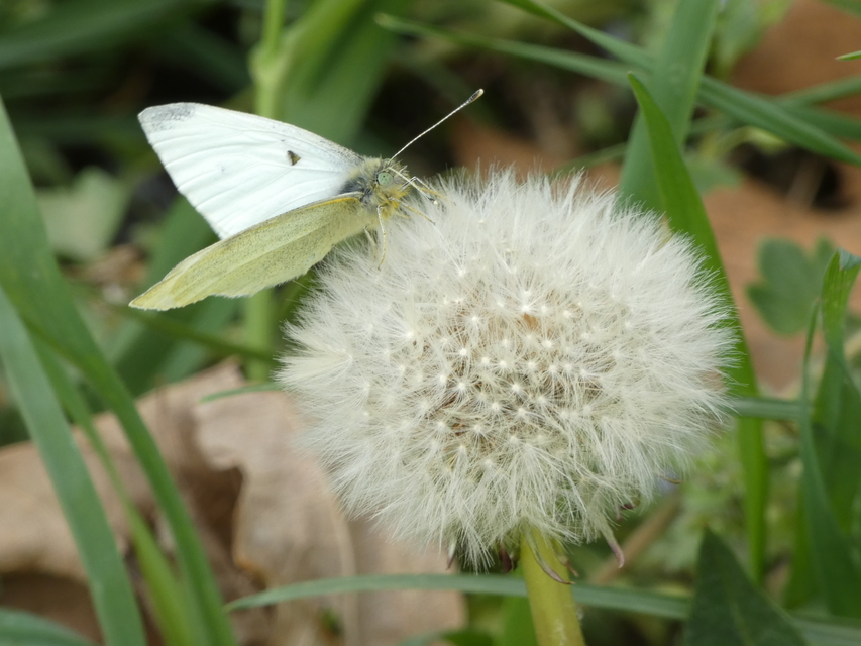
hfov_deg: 4.2
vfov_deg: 3.2
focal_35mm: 469
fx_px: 11667
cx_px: 430
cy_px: 323
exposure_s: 1/100
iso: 160
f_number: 5.6
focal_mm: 84
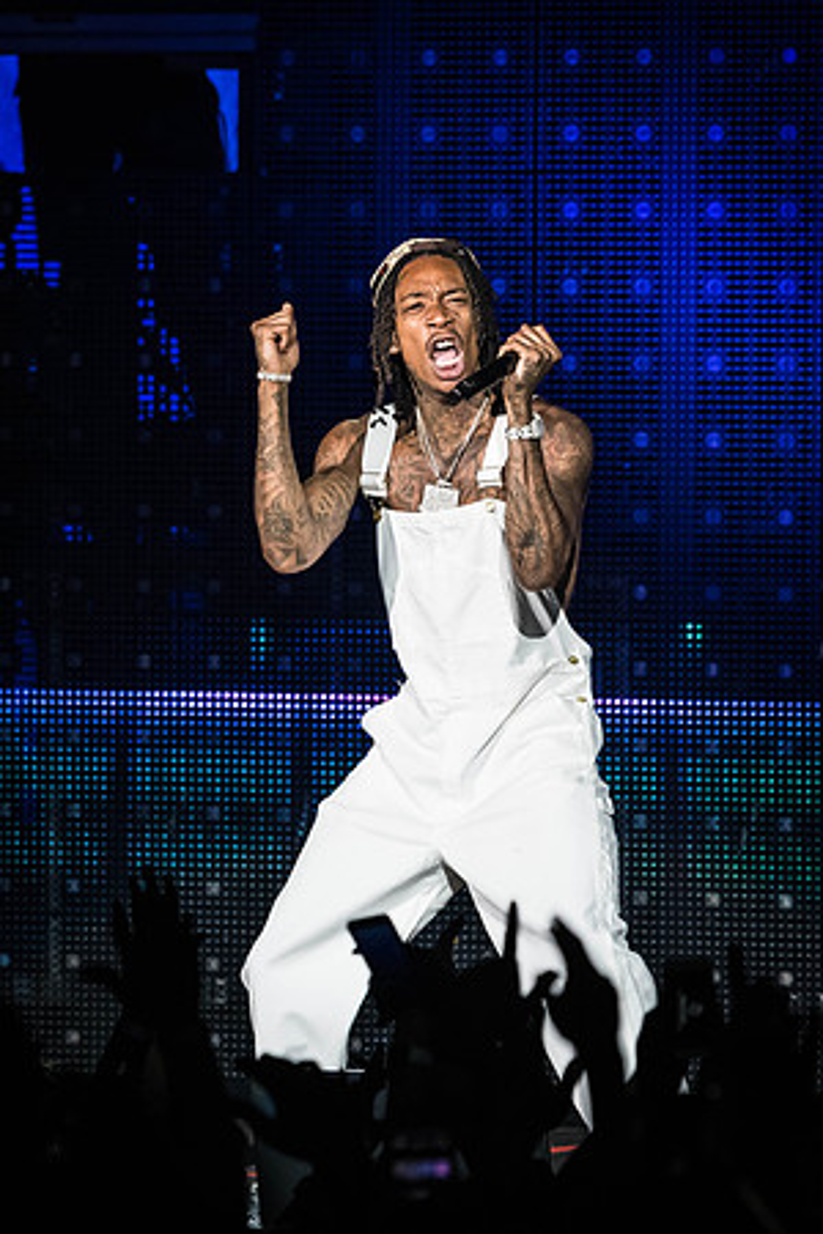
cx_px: 63
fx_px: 18258
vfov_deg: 3.9
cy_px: 527
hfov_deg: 2.6
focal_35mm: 532
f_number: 5.6
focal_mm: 310
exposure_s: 1/800
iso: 3200
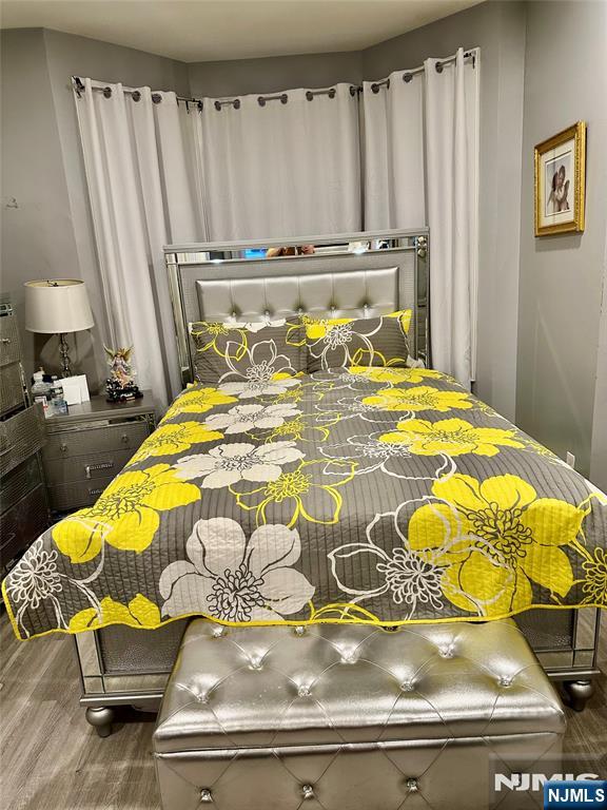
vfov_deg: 71.6
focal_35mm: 24
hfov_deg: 56.8
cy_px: 405
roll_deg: +4.3
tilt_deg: -14.0
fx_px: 561
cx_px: 304
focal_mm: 6.86
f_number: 1.78
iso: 250
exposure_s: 1/60
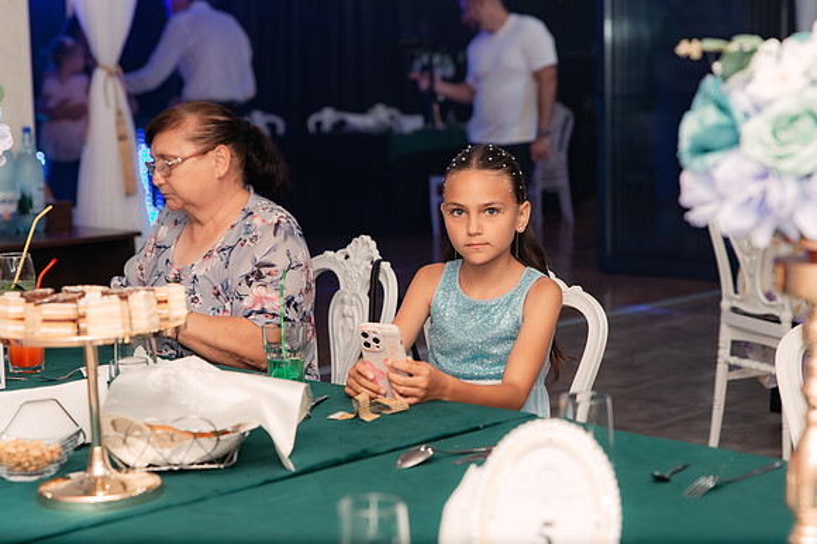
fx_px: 1780
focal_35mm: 78
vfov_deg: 17.4
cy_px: 239
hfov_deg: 25.8
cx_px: 458
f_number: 3.5
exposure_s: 1/250
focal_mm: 70
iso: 2000
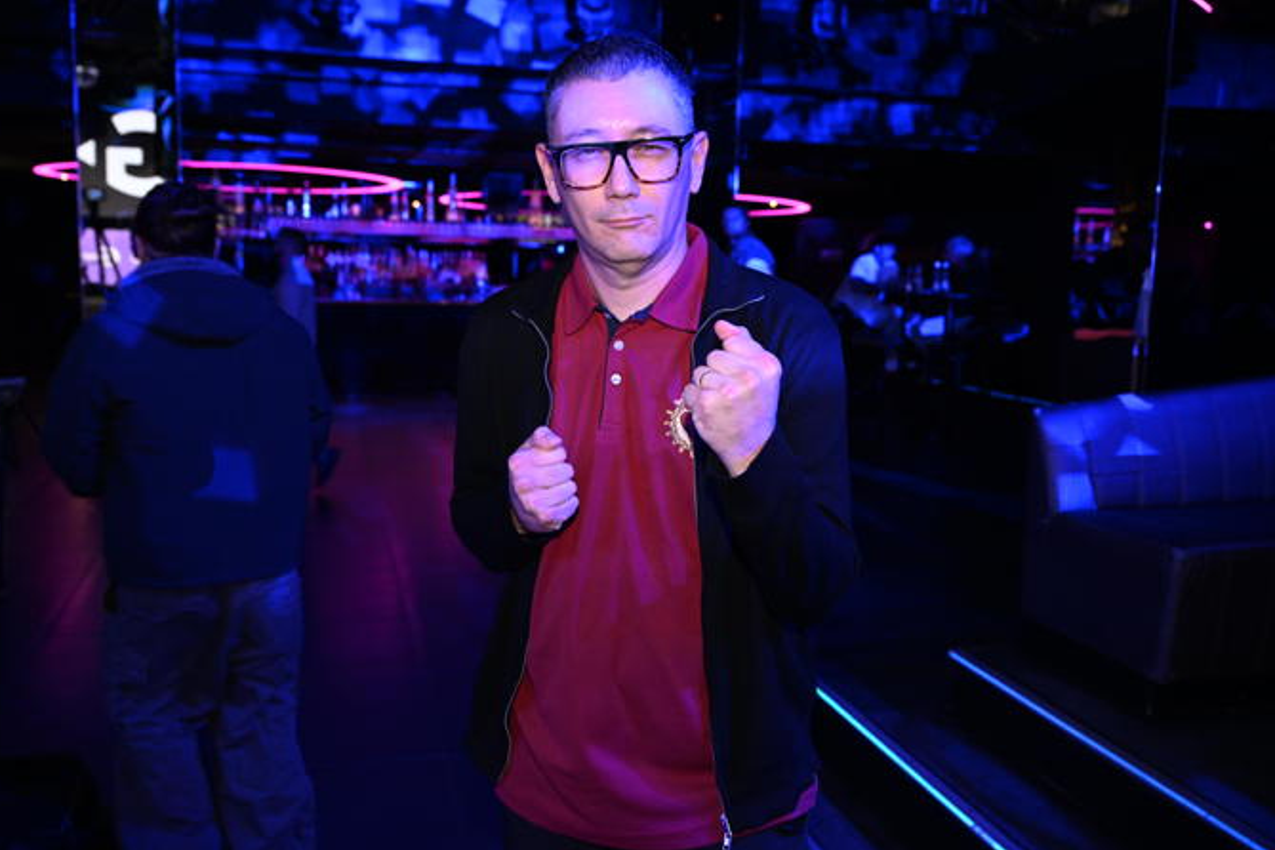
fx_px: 1169
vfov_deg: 40.0
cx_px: 627
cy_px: 421
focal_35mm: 33
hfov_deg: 57.2
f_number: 4.5
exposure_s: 1/50
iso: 2000
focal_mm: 32
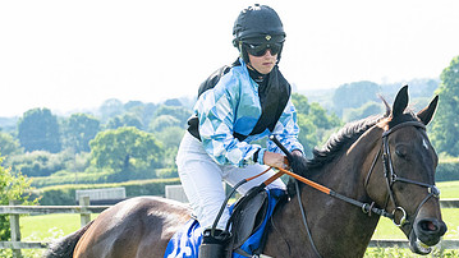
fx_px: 3408
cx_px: 357
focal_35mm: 280
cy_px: 176
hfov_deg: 7.7
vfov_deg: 4.3
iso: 400
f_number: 5
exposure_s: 1/2000
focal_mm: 72
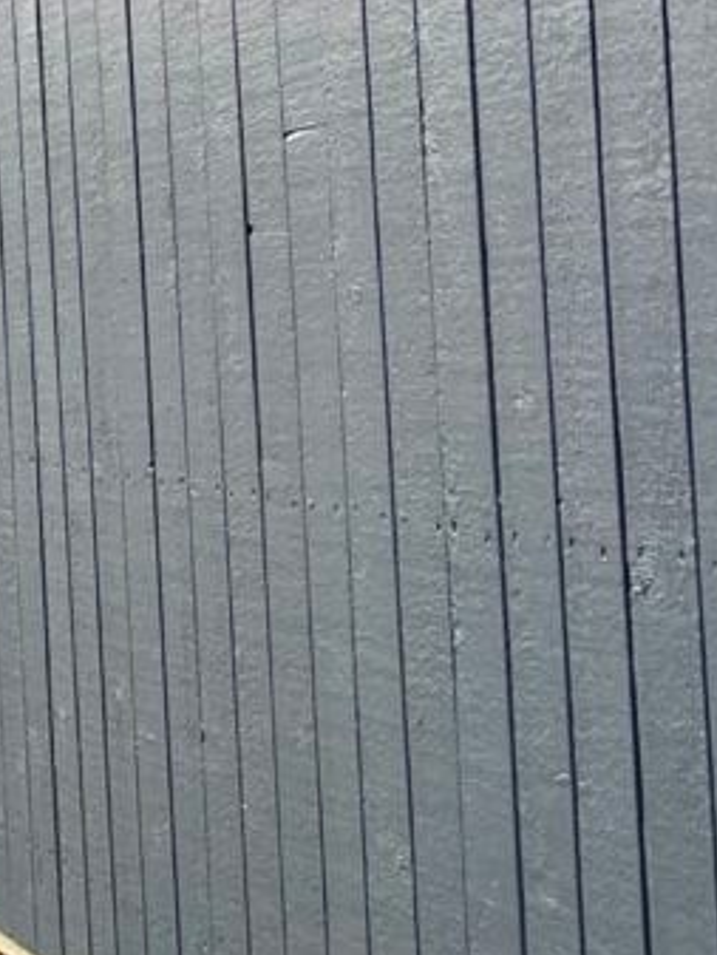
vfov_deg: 21.9
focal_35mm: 79
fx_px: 2180
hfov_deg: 16.9
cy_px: 1287
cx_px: -360
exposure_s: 1/436
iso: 50
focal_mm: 5.7
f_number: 1.5
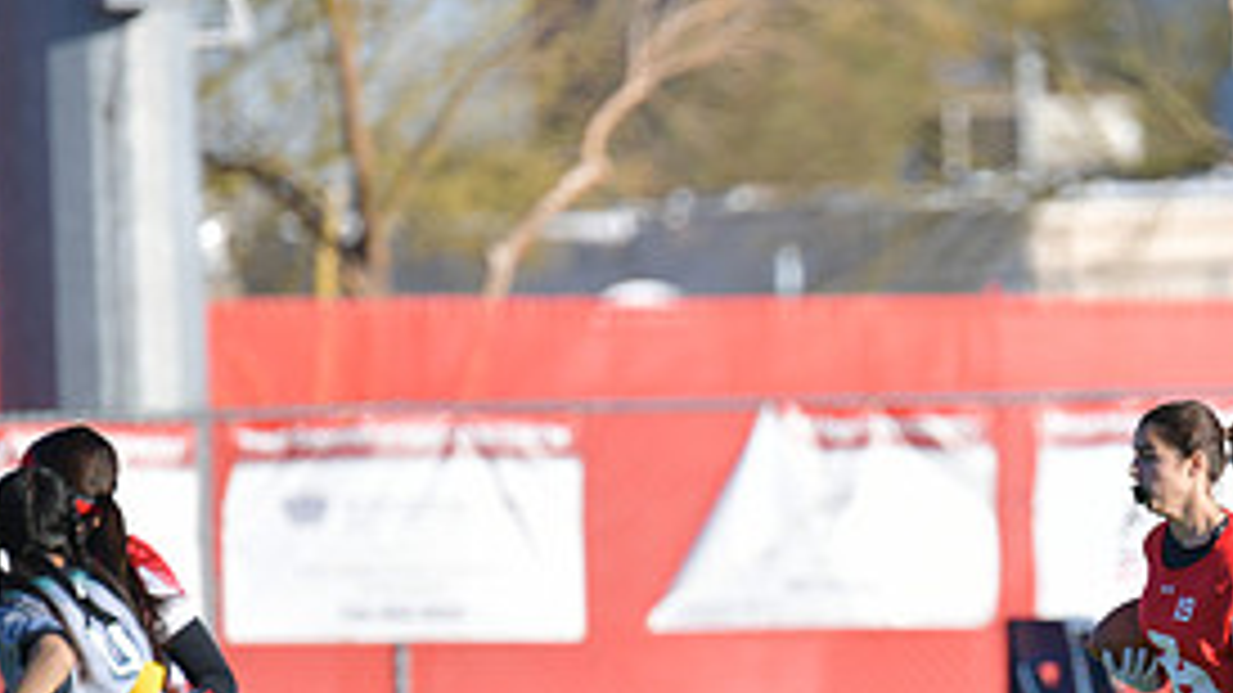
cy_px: 650
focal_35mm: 666
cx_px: 1166
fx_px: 21770
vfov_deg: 1.8
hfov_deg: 3.2
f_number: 2.8
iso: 64
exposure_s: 1/800
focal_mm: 300
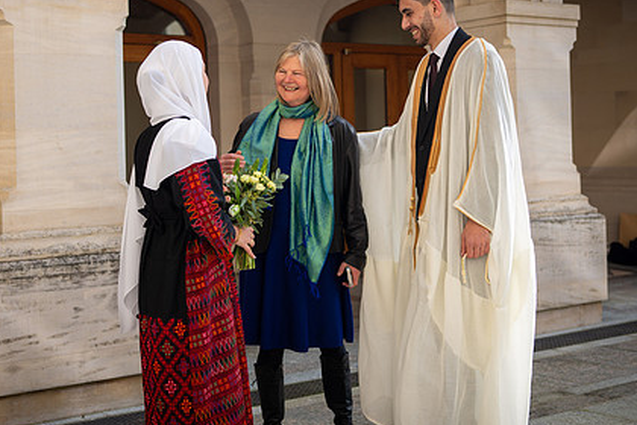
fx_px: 1044
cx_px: 318
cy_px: 134
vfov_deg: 22.9
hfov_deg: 33.9
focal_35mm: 59
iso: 100
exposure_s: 1/1250
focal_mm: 40
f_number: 2.8
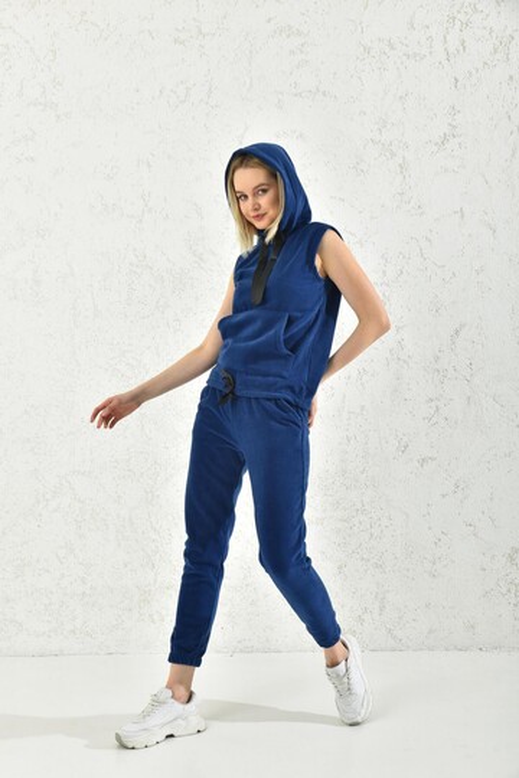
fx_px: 1038
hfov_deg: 28.1
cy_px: 389
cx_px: 260
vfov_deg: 41.1
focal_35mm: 48
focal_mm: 48
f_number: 7.1
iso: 100
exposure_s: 1/160
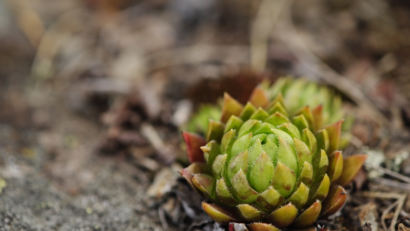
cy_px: 118
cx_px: 205
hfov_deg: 16.0
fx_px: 1462
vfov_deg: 9.0
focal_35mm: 135
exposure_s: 1/100
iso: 100
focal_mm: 85
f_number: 5
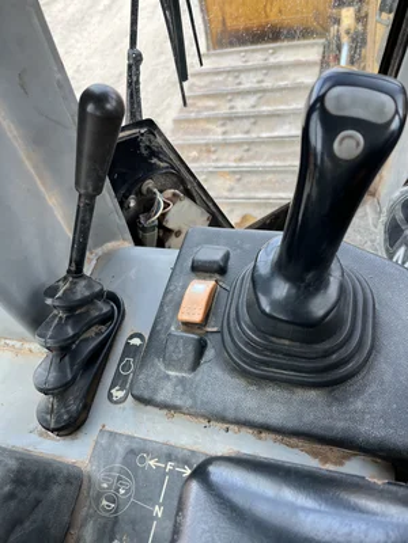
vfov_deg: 67.3
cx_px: 204
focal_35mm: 26
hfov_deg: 53.1
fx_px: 409
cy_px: 272
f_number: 1.6
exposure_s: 1/122
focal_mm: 5.1
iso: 64
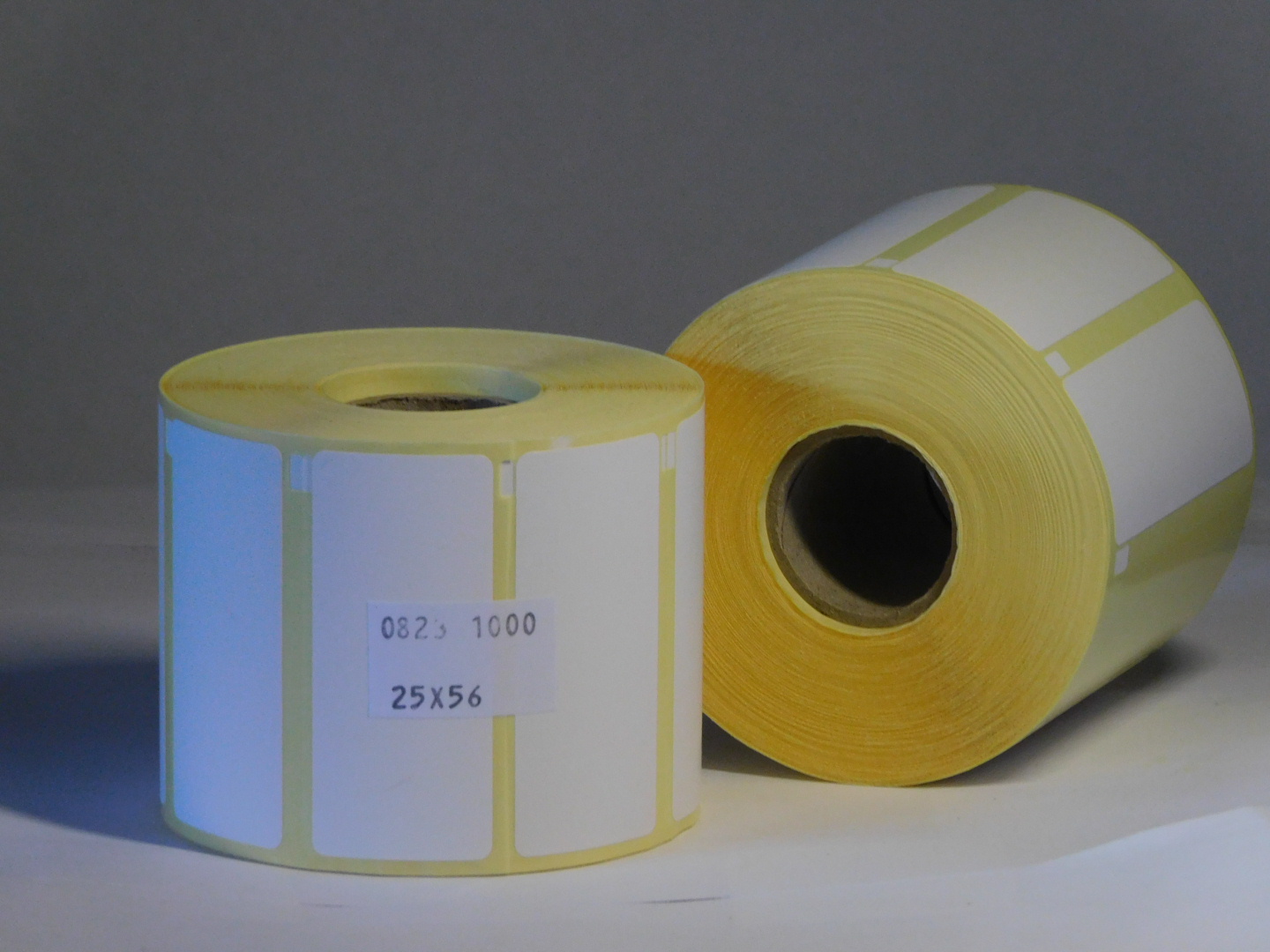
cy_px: 476
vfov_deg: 4.1
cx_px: 635
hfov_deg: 5.5
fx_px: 13208
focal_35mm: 360
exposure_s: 1/50
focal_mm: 64.5
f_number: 5.6
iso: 400
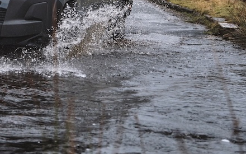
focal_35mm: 104
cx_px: -43
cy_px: -68
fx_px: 697
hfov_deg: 19.0
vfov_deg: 12.1
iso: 1000
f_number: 4
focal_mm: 45
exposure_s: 1/400
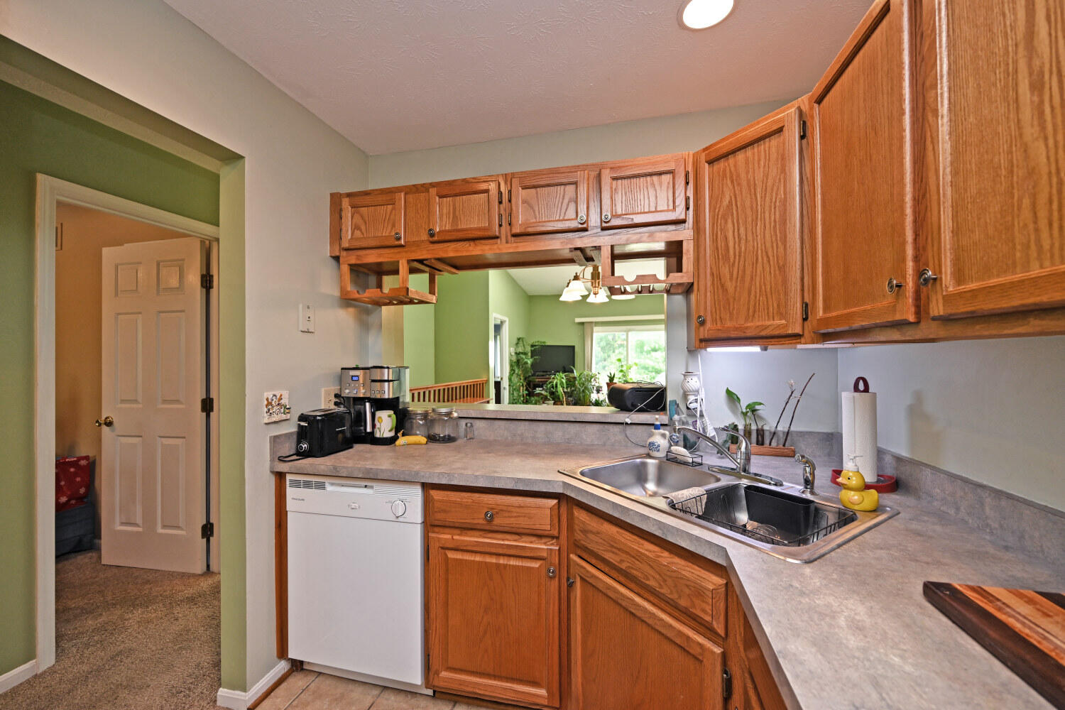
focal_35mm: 14
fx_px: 414
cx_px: 532
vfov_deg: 81.2
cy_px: 355
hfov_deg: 104.3
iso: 250
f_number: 4
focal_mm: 14
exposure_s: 1/60
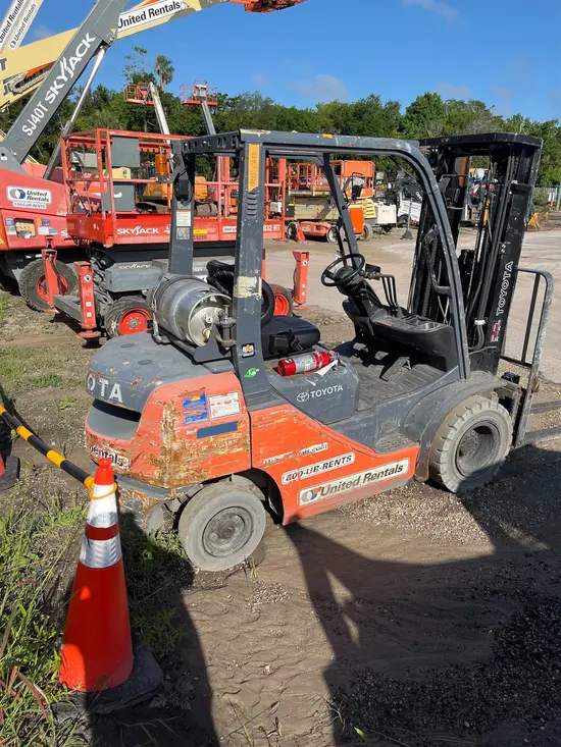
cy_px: 374
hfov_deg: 53.1
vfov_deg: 67.3
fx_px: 562
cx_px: 280
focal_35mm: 26
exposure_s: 1/3623
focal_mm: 5.1
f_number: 1.6
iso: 50
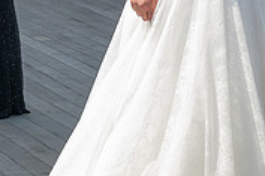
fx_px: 1693
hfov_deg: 8.9
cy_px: -69
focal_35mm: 230
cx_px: 259
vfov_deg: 5.9
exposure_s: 1/200
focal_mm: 70
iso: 200
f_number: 9
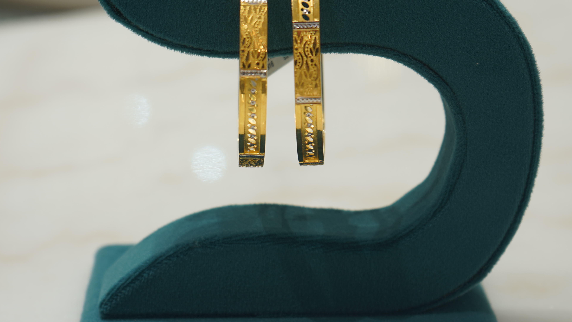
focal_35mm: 78
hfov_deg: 27.2
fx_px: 1183
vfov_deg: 15.5
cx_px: 293
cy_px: 172
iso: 125
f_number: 4.5
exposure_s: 1/60
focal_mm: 48
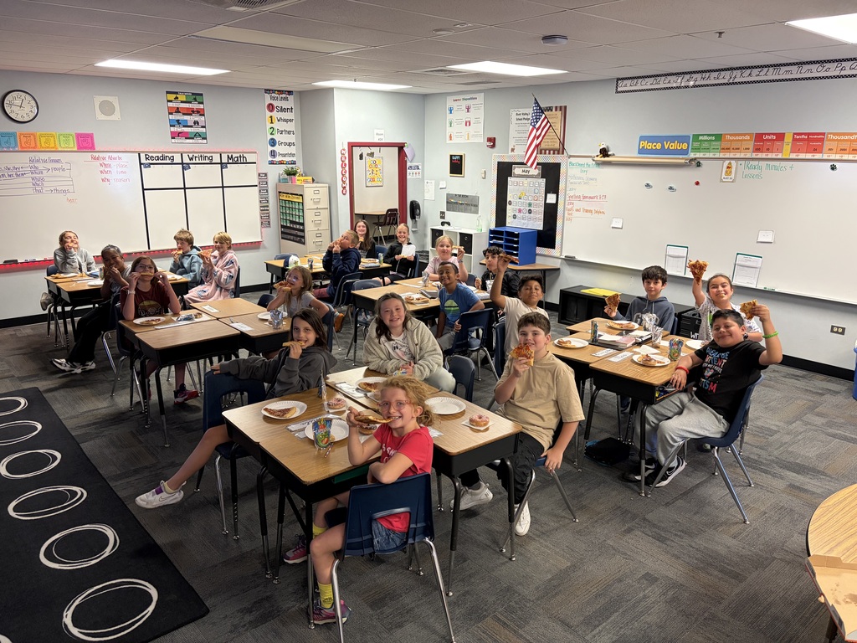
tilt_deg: -15.4
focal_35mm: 26
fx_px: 644
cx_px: 428
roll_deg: -0.6
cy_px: 322
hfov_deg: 67.3
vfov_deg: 53.1
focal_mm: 5.96
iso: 200
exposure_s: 1/60
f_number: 1.6
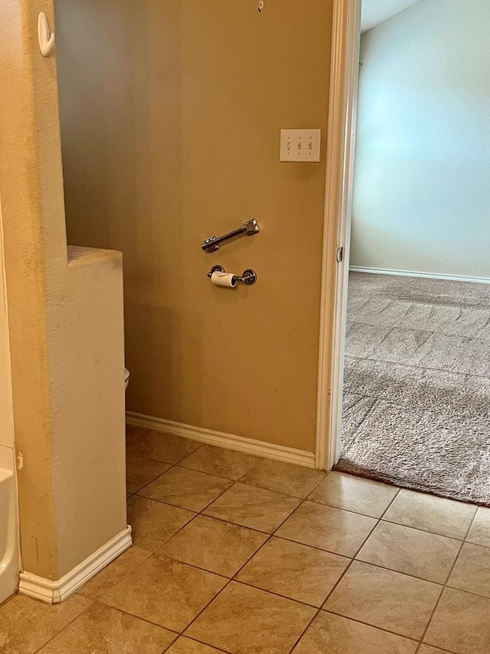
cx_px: 226
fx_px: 717
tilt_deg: -12.0
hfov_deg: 37.7
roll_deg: -0.6
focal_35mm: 38
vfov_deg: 49.0
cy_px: 312
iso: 125
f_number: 1.5
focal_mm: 5.7
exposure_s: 1/60
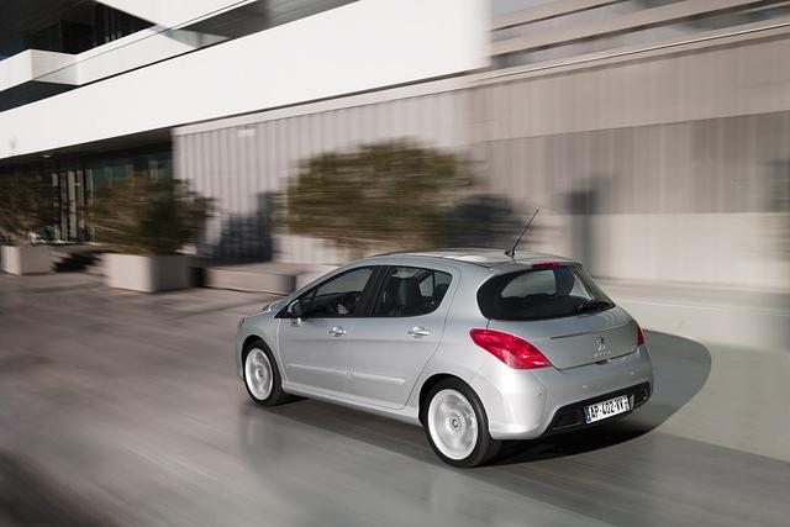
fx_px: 790
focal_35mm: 36
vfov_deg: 36.9
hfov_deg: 53.1
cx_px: 395
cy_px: 264
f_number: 16
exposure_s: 6
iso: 100
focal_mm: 36
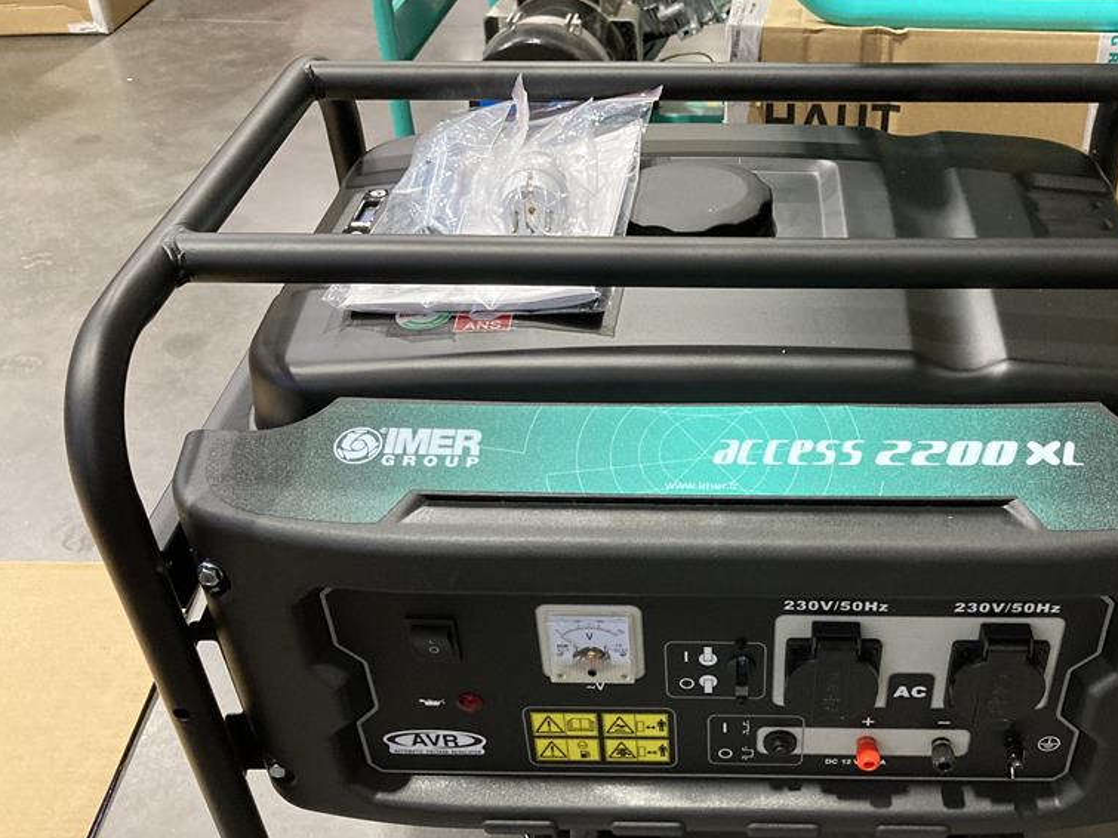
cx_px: 708
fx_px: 1227
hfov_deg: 48.5
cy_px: 557
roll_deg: +1.9
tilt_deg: -40.6
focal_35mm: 38
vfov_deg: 37.3
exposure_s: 1/50
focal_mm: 3.99
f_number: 1.8
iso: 320
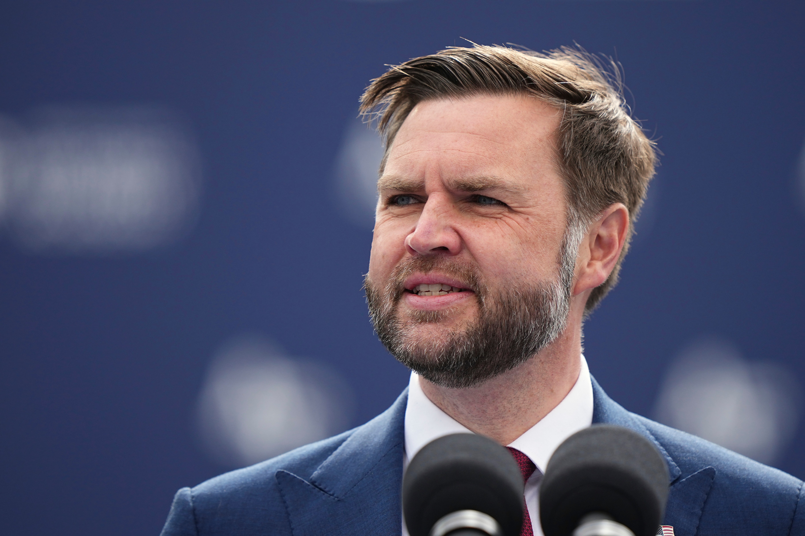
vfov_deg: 2.3
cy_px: 268
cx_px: 402
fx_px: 13416
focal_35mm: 600
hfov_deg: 3.4
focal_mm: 400
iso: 250
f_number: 2.8
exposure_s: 1/2000
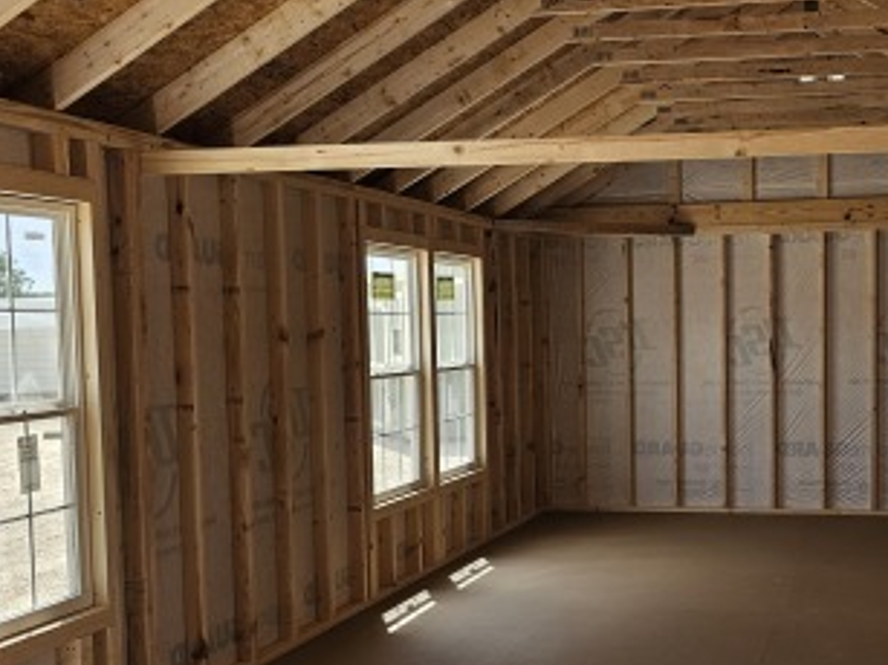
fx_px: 1231
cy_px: 408
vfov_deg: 30.1
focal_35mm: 48
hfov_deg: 38.5
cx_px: 680
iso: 40
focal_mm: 6.3
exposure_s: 1/359
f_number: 1.7
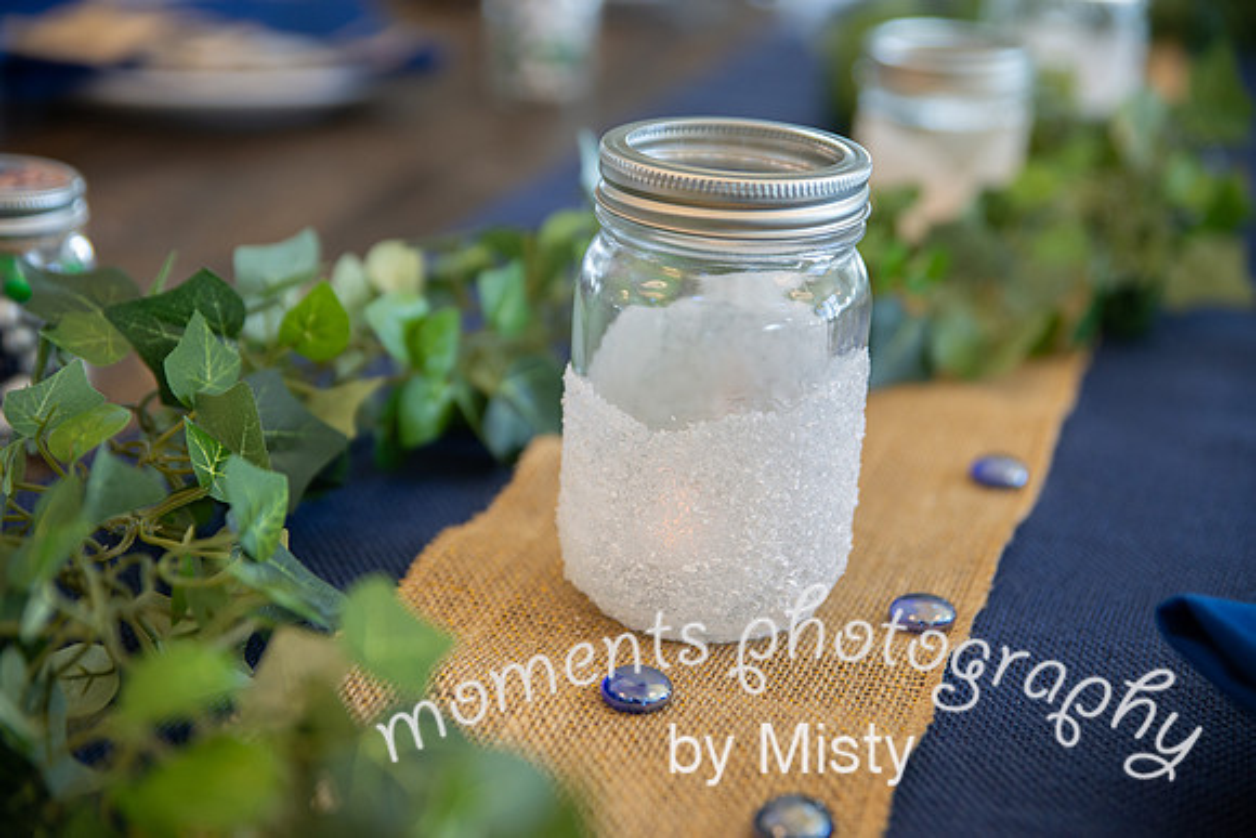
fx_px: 2164
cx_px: 628
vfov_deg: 21.9
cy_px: 419
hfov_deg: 32.4
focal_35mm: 62
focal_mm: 62
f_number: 2.8
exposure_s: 1/160
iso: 500
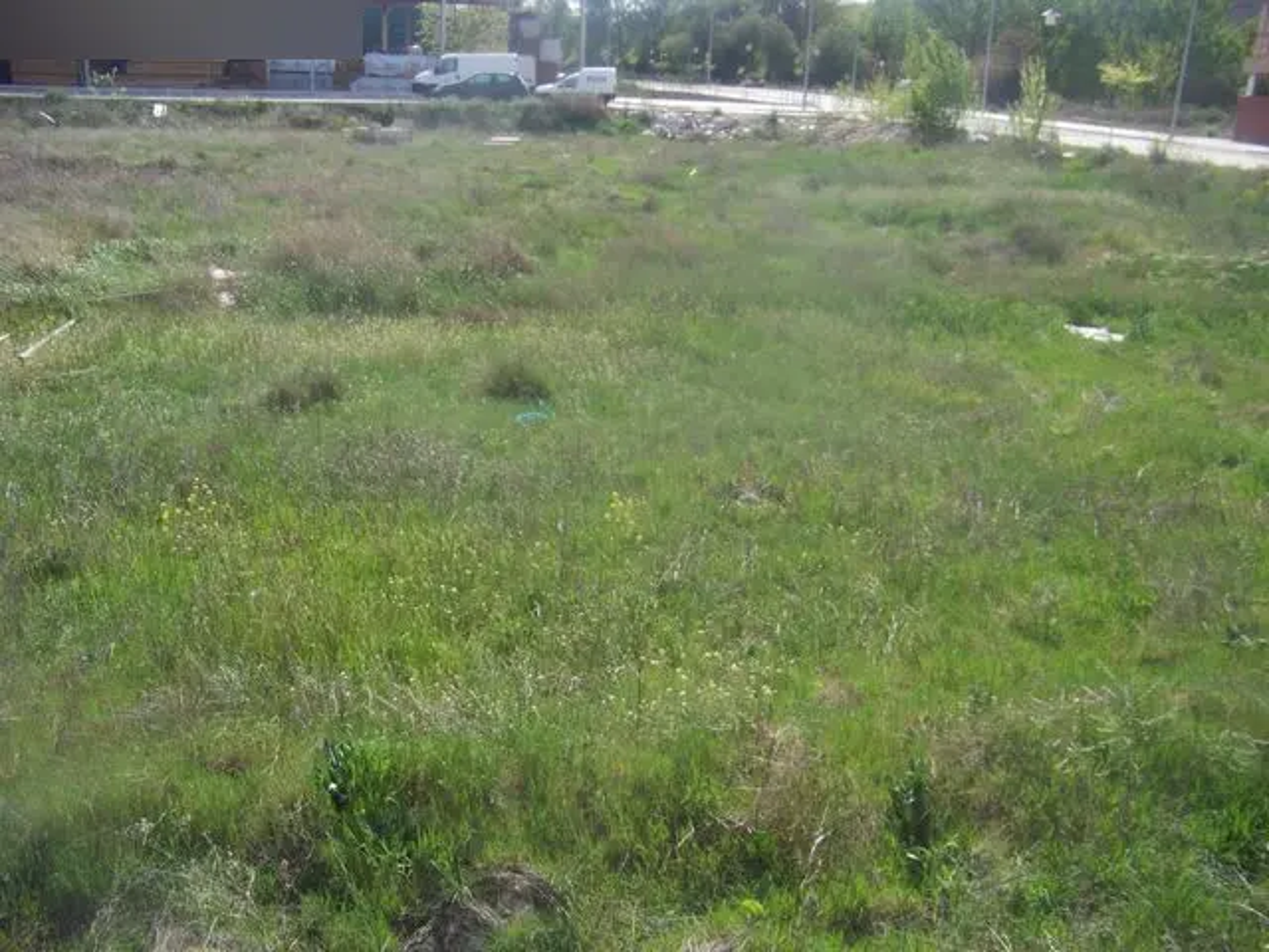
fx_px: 1320
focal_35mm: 36
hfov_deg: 51.4
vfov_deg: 39.7
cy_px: 476
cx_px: 634
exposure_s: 1/800
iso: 68
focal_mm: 5.85
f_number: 2.8
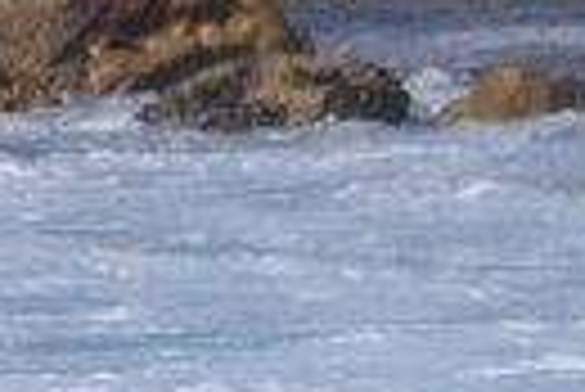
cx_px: 1228
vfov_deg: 0.4
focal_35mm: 3336
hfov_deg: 0.6
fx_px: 54270
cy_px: 606
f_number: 5.6
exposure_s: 1/2000
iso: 180
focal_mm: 500
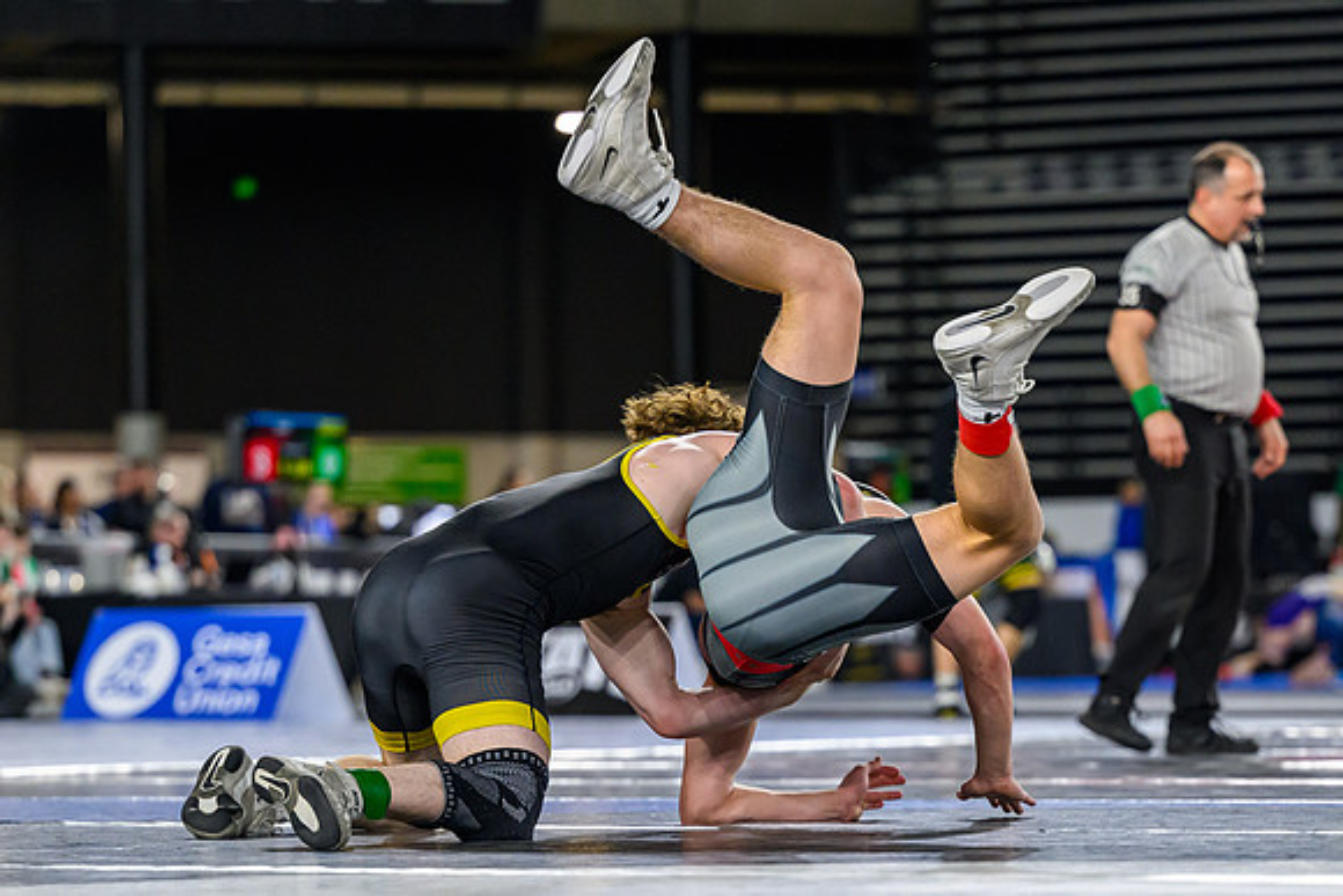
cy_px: 711
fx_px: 6564
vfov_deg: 7.8
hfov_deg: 11.7
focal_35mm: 176
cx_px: 789
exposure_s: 1/1000
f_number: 2.8
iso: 2500
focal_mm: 110
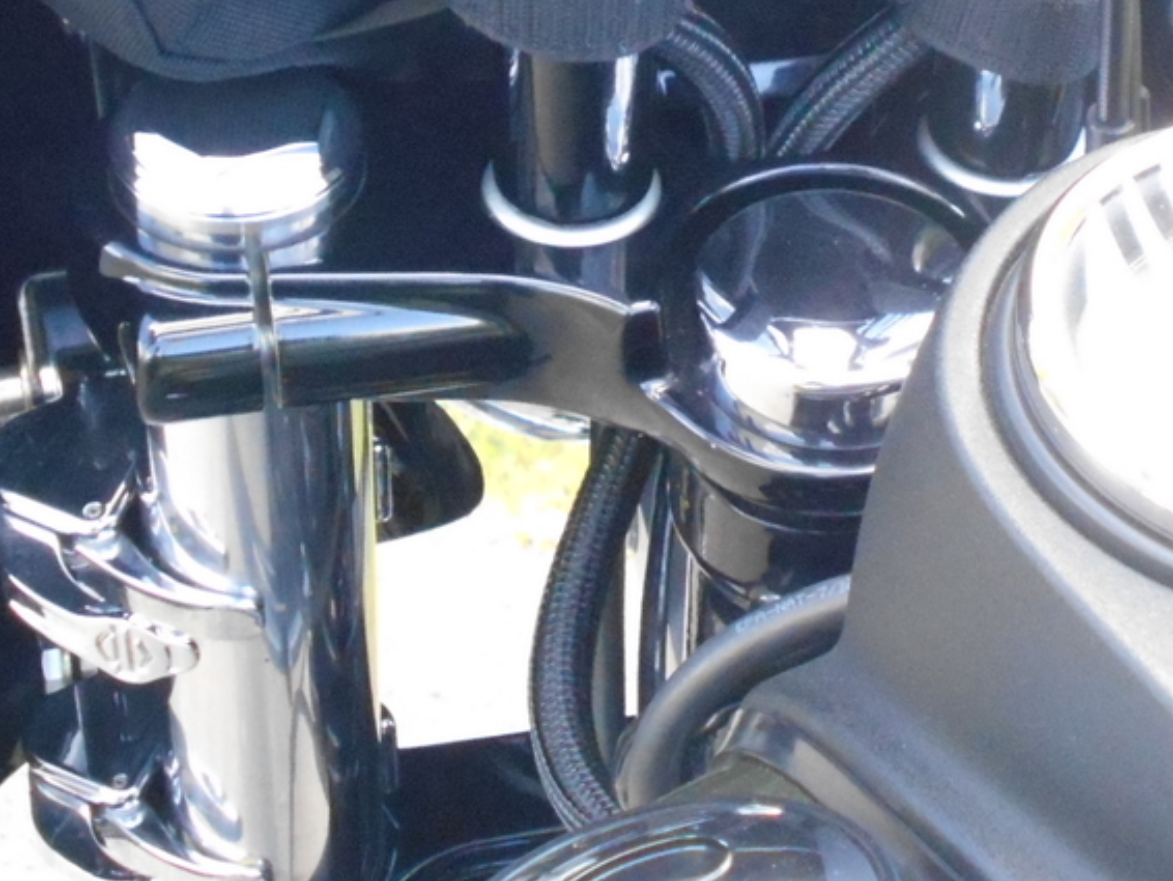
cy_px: 174
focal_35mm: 106
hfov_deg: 18.3
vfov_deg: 13.9
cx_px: 1034
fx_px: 3593
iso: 800
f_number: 4.5
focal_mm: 8.8
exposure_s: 1/160
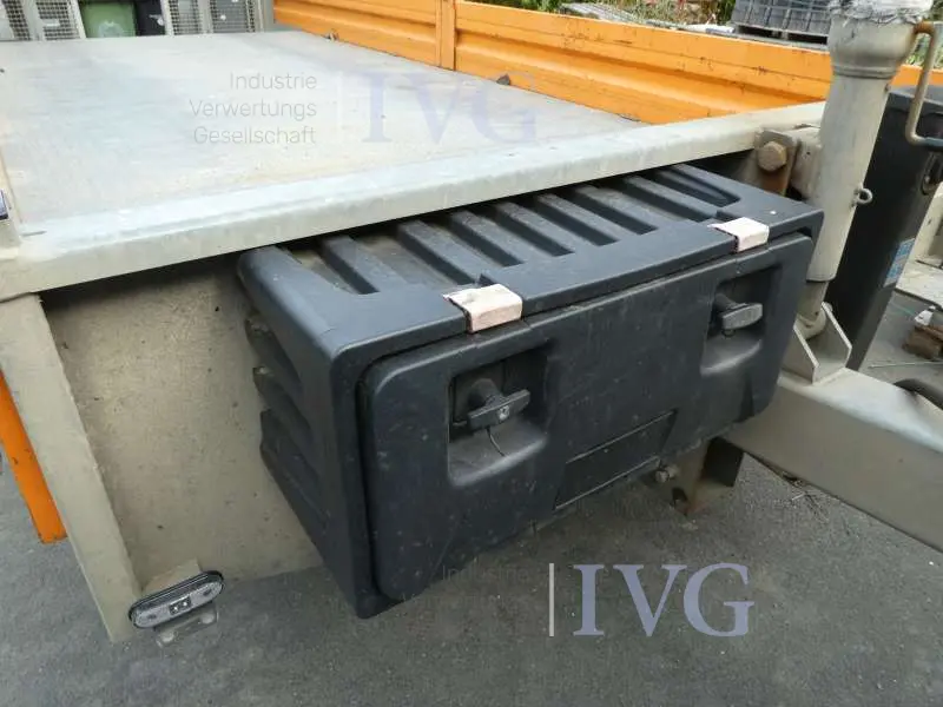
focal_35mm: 24
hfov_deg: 71.6
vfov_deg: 56.8
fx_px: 654
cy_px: 354
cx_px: 472
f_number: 3.3
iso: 80
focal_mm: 4.3
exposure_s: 1/100
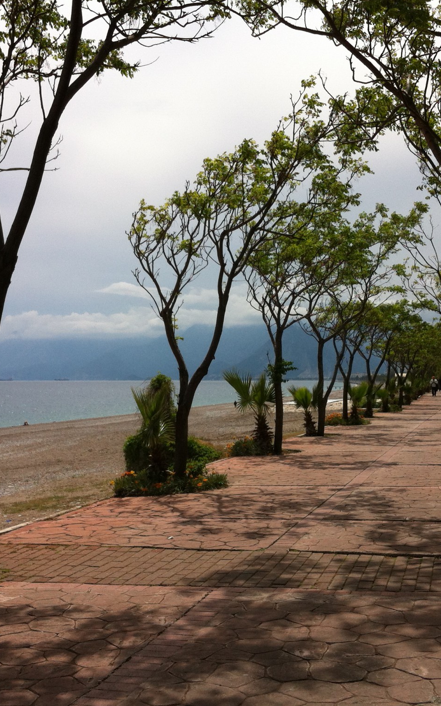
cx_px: 240
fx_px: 962
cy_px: 355
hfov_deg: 25.8
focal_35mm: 50
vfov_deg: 40.3
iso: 80
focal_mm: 3.85
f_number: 2.8
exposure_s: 1/2742
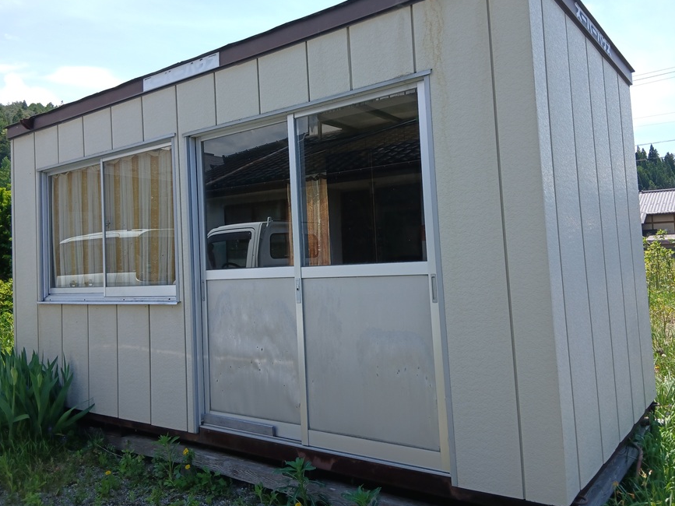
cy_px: 221
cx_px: 329
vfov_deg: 46.7
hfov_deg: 60.0
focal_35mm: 30
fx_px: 585
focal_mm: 3.86
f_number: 1.8
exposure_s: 1/395
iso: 20
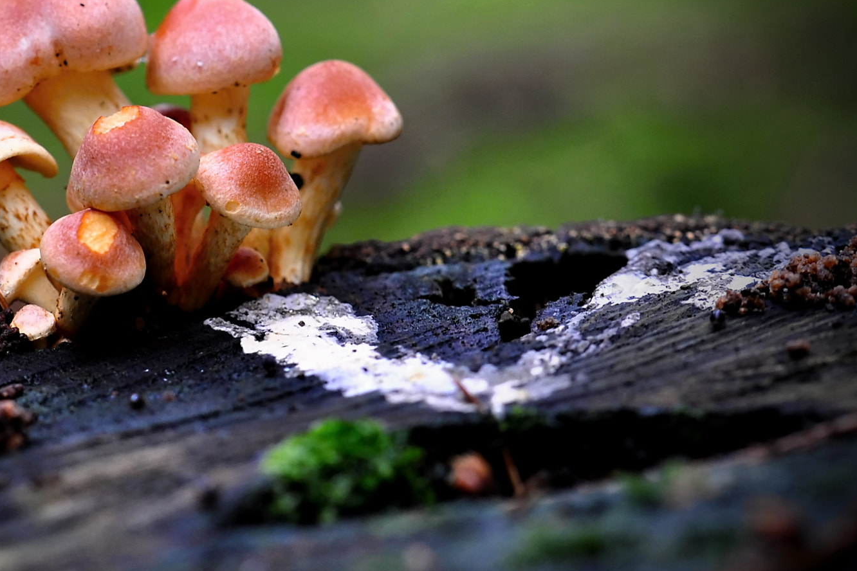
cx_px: 271
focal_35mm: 135
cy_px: 208
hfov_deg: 15.2
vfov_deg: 10.2
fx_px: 3213
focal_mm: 60
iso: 400
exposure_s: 1/60
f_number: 6.3
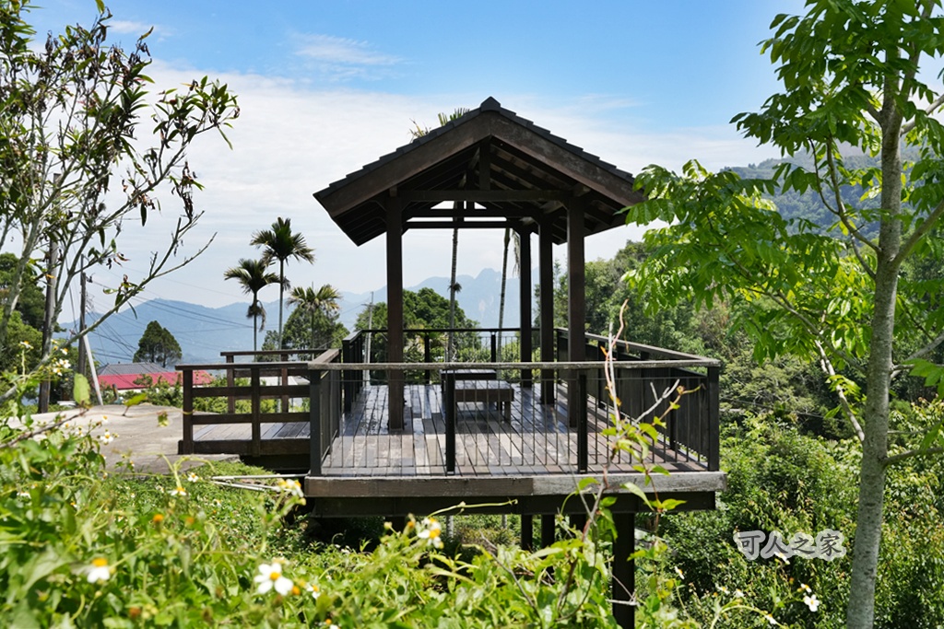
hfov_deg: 48.0
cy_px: 314
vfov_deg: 33.1
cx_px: 472
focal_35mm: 40
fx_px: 1059
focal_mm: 40.4
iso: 1600
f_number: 9
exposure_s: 1/2500
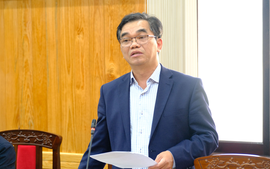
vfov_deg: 11.2
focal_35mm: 117
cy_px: 86
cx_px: 135
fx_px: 861
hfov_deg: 17.8
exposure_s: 1/60
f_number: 4
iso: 1250
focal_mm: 76.3
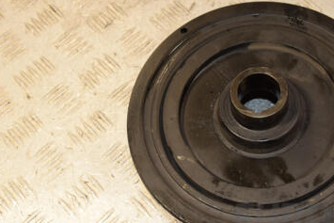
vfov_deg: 19.2
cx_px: 217
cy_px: 92
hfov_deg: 28.3
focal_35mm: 71
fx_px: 659
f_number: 6.3
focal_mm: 28
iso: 800
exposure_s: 1/200
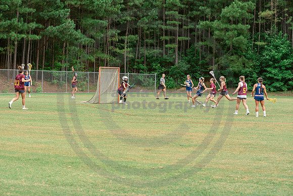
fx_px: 749
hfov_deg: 22.1
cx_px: 146
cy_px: 98
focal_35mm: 92
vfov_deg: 14.9
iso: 250
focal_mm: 92
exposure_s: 1/500
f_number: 5.6
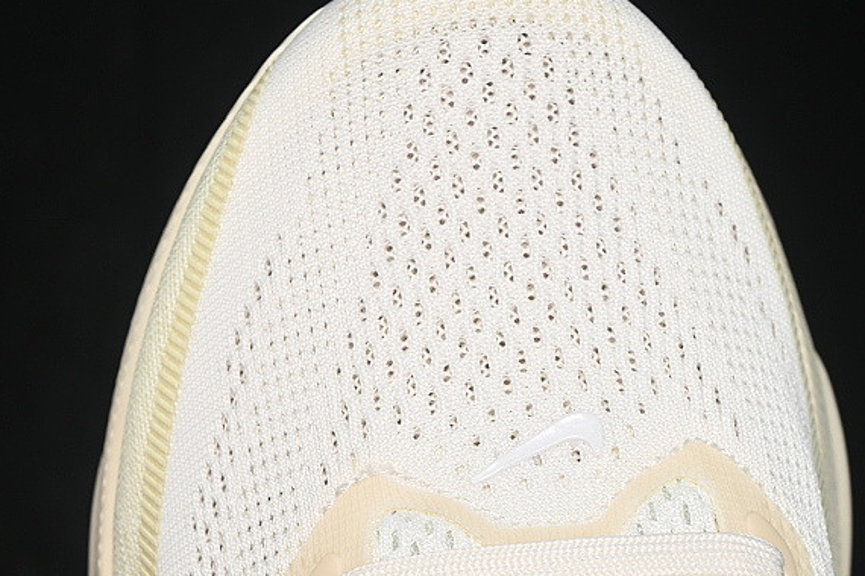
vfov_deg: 9.6
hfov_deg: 14.4
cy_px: 453
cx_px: 517
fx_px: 3412
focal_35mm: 142
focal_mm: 50
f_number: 6.3
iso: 160
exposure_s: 1/50
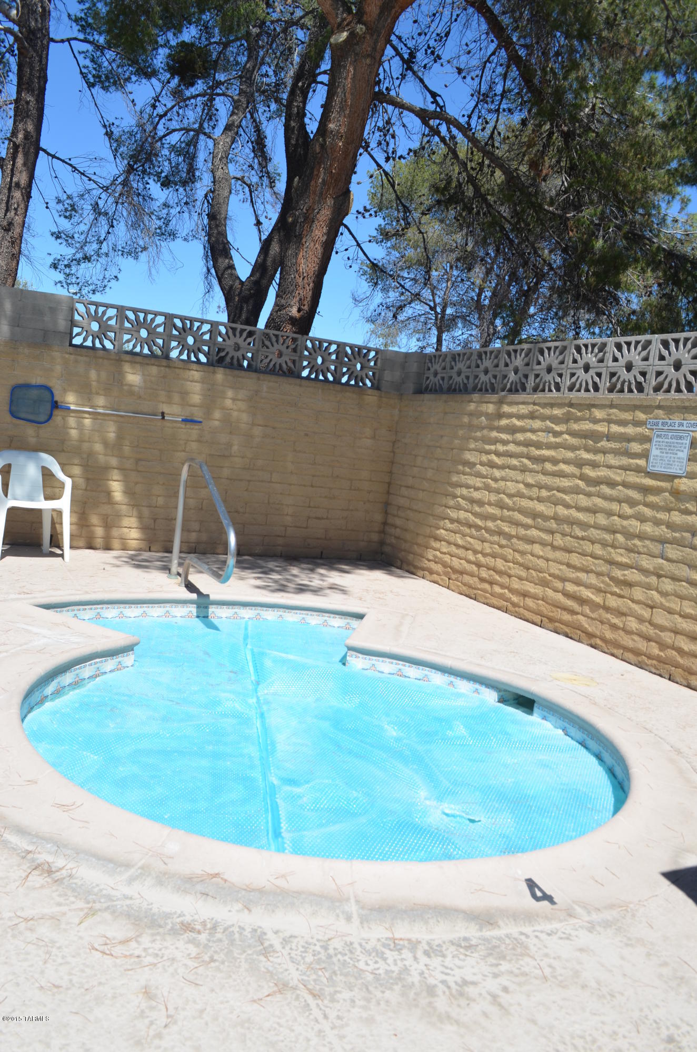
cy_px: 526
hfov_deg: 47.7
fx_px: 788
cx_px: 348
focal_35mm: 27
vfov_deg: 67.5
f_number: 8
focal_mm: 18
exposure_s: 1/250
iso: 125
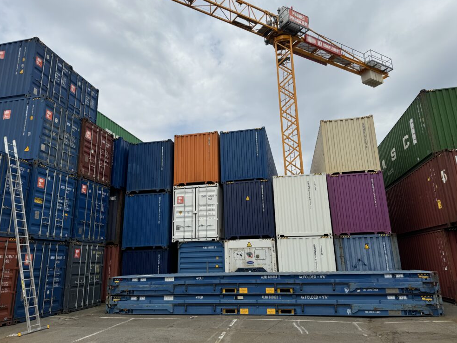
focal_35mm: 25
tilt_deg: +15.5
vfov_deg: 54.9
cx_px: 225
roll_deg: +1.9
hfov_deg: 69.4
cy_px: 172
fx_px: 330
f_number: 1.78
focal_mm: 6.76
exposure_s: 1/4950
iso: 80
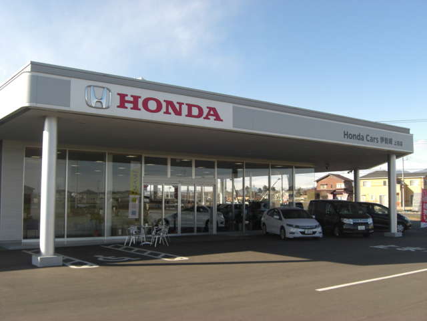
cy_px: 160
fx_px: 469
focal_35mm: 38
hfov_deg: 49.0
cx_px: 214
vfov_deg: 37.7
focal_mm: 7.9
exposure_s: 1/400
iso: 80
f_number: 4
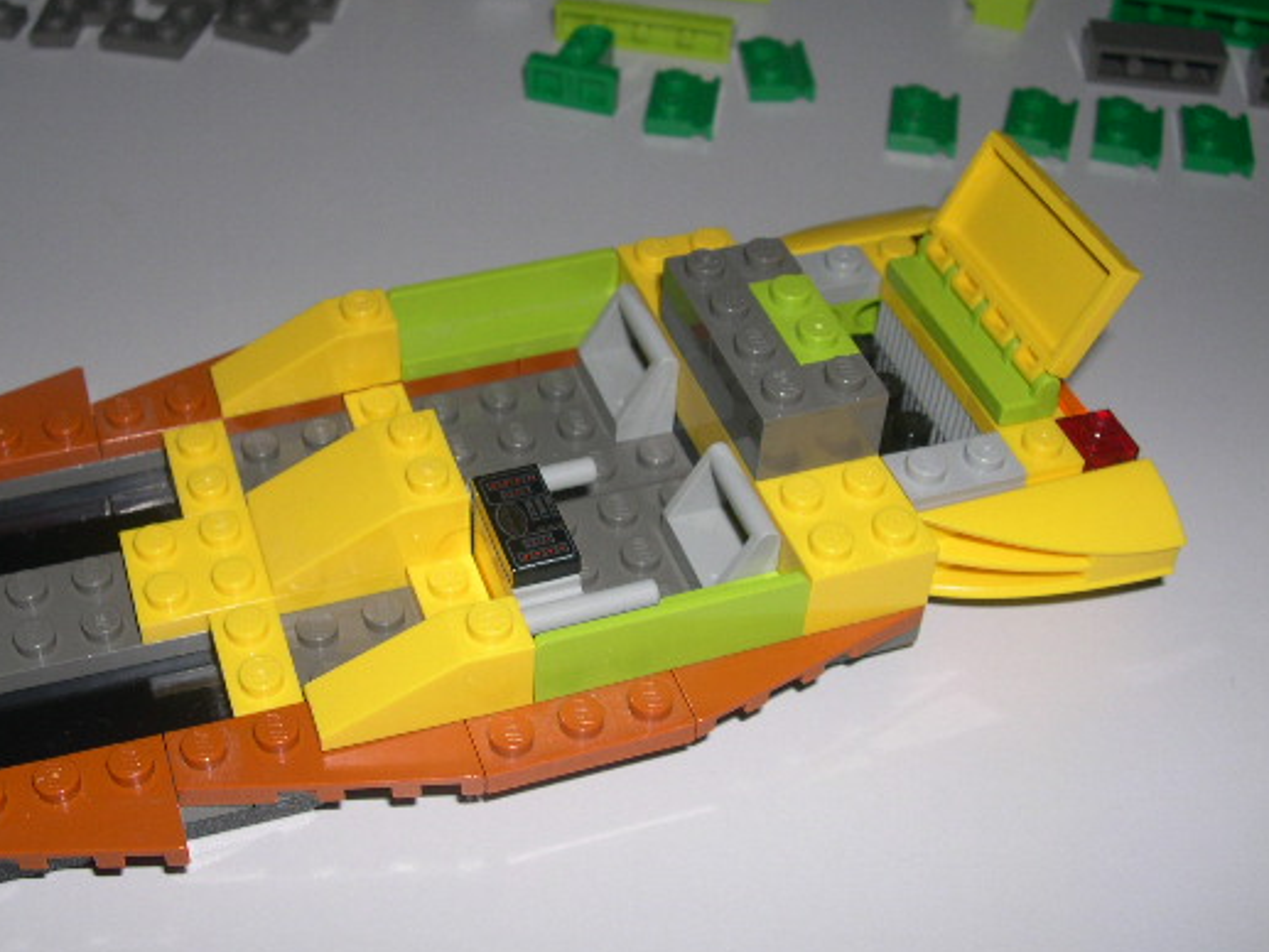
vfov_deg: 30.9
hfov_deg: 40.2
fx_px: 1723
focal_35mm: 47
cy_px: 456
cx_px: 491
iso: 100
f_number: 7.6
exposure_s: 1/60
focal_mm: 8
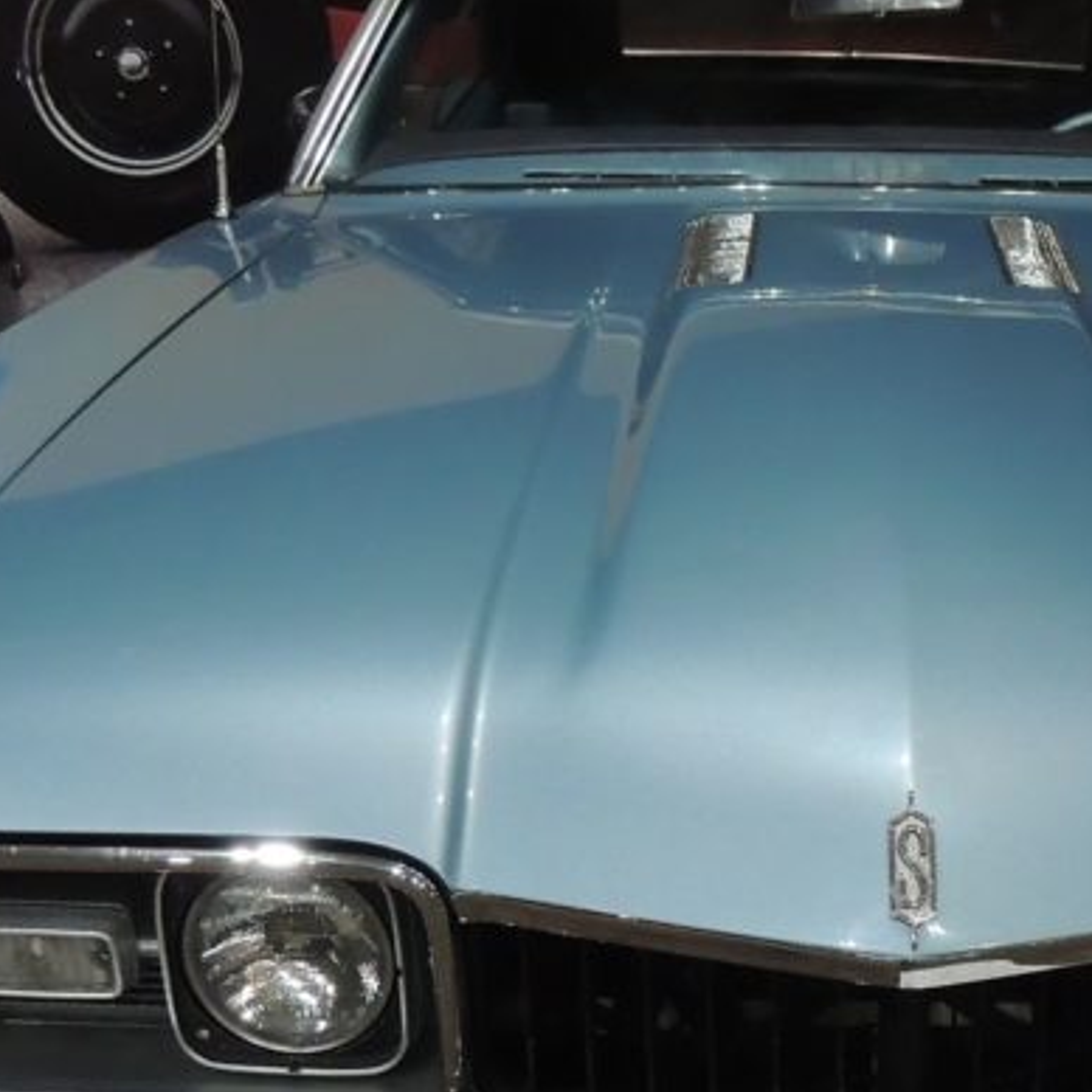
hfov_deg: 30.0
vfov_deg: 30.2
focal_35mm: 56
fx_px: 1999
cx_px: 833
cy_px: 782
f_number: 3
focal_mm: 4.3
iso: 800
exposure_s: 1/25
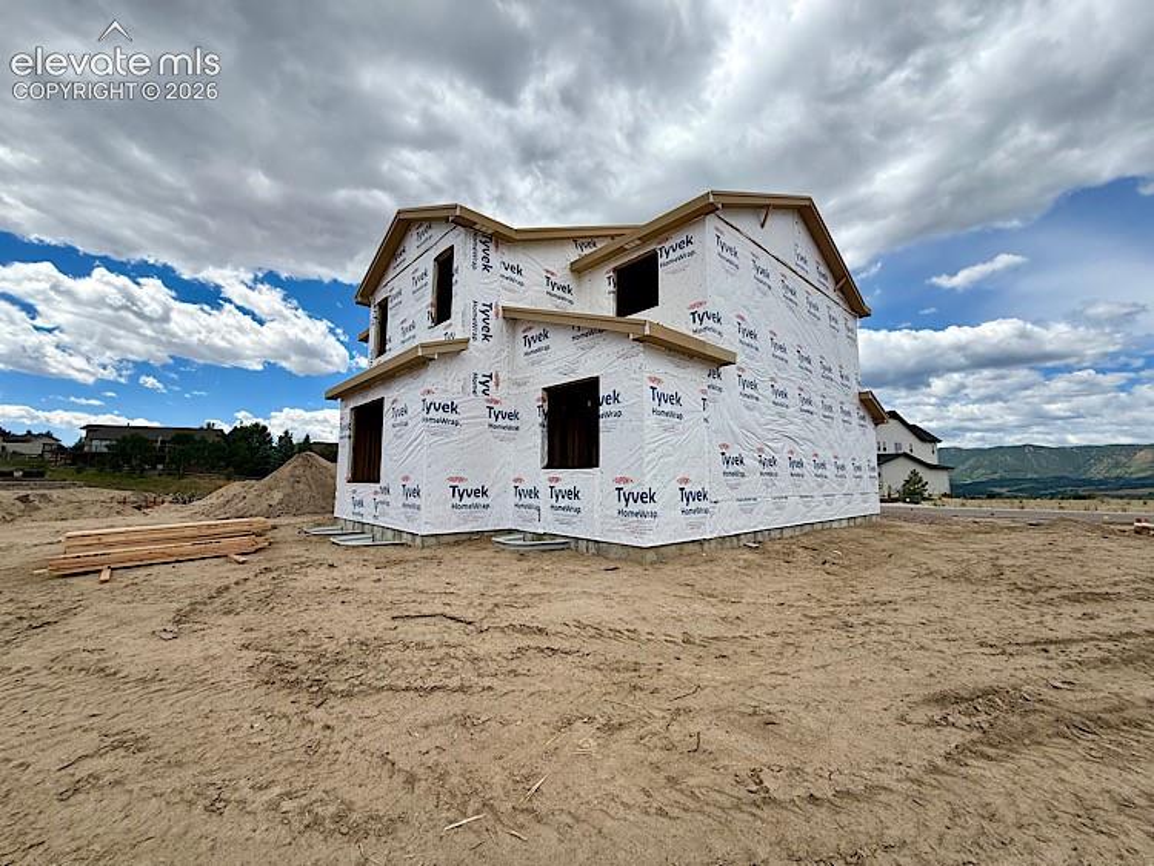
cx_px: 577
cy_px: 433
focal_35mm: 14
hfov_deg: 102.0
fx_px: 467
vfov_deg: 85.7
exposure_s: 1/1901
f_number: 2.2
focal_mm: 2.22
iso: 50
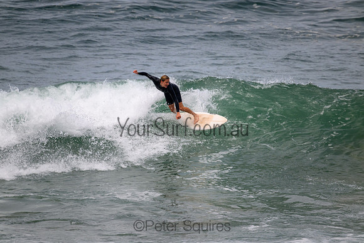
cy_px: 122
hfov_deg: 2.6
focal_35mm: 800
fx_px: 8090
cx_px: 182
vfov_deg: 1.7
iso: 900
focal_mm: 800
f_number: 11
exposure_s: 1/2000
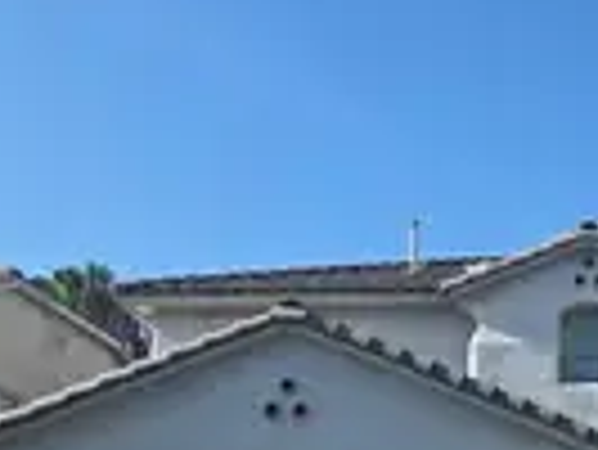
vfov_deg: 21.3
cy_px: 292
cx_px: 576
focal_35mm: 69
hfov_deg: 26.8
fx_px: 1193
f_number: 1.7
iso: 80
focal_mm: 6.25
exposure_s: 1/4237
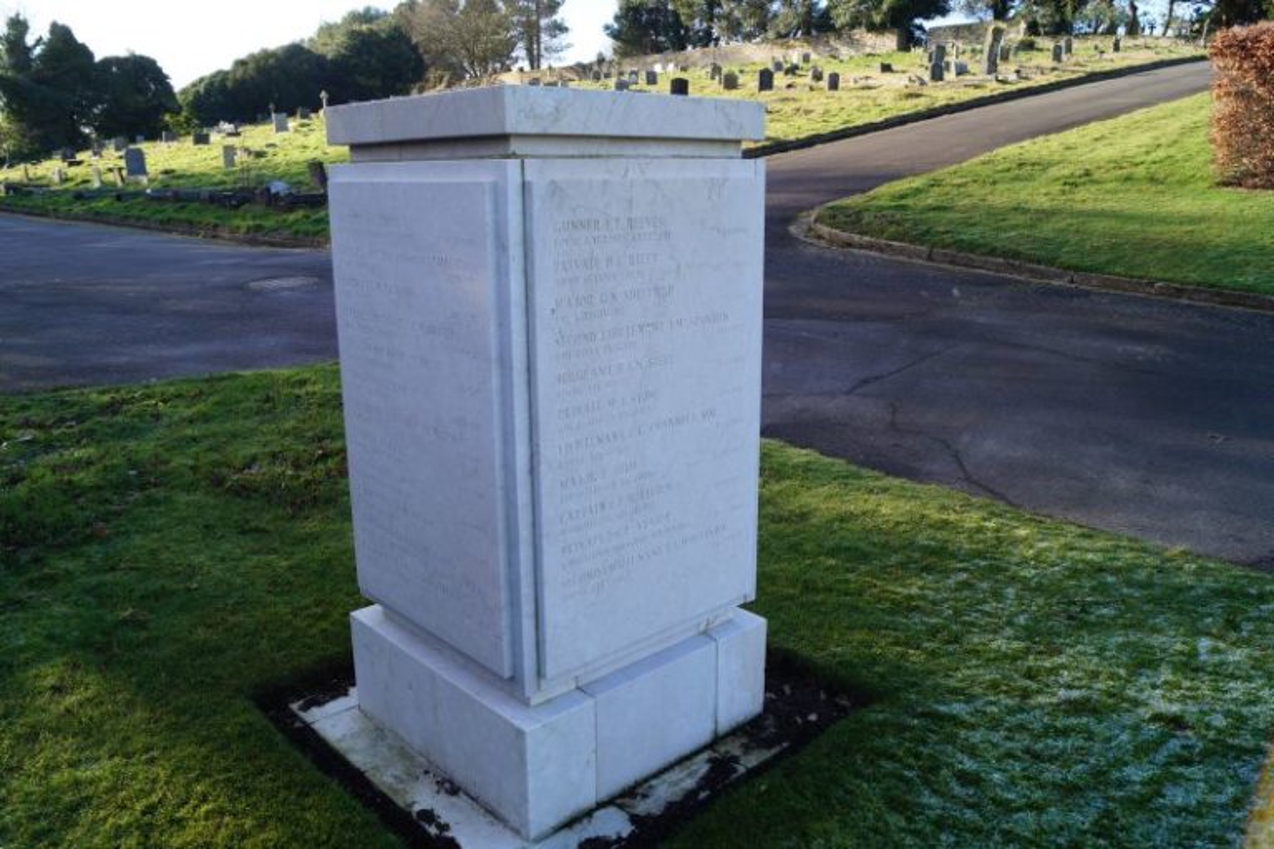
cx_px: 637
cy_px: 424
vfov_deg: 47.9
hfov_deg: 67.4
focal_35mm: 27
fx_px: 955
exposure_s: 1/100
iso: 100
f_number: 6.3
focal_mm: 18
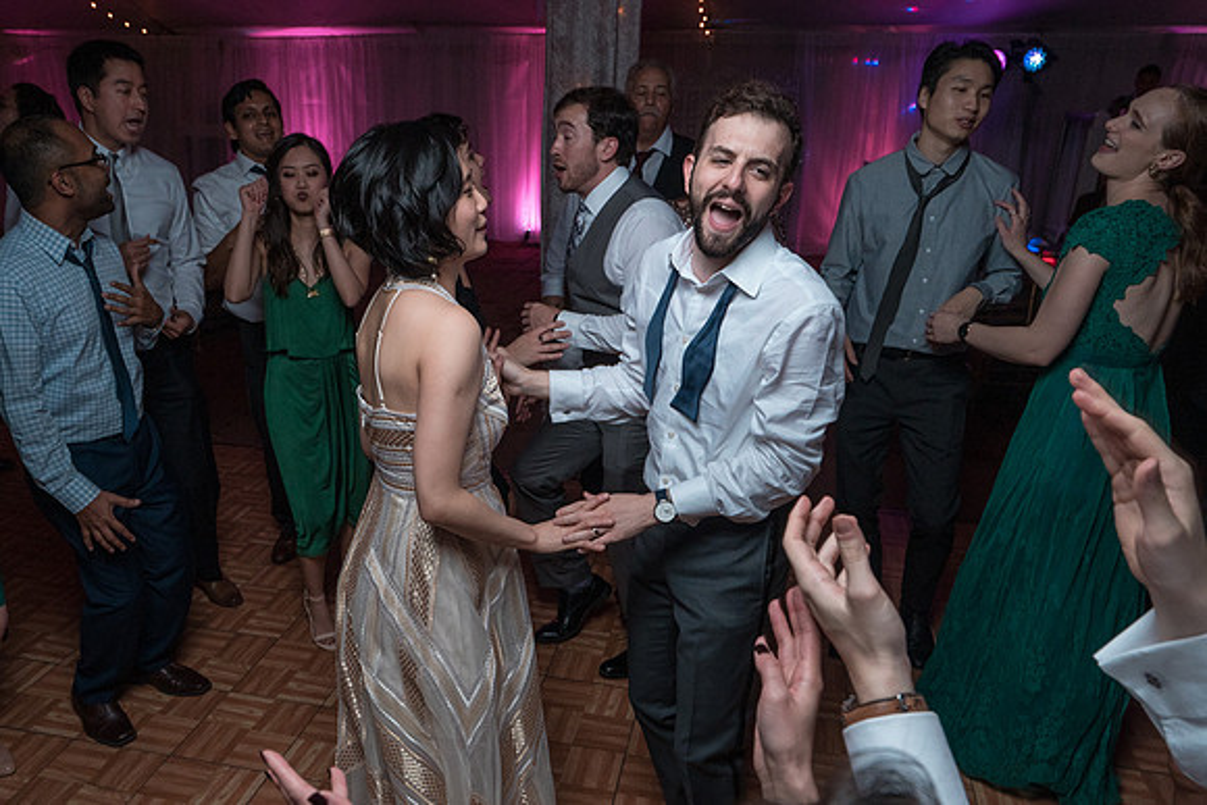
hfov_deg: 66.0
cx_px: 544
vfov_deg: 46.8
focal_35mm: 28
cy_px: 464
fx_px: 927
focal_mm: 24
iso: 2000
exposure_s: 1/200
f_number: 5.6
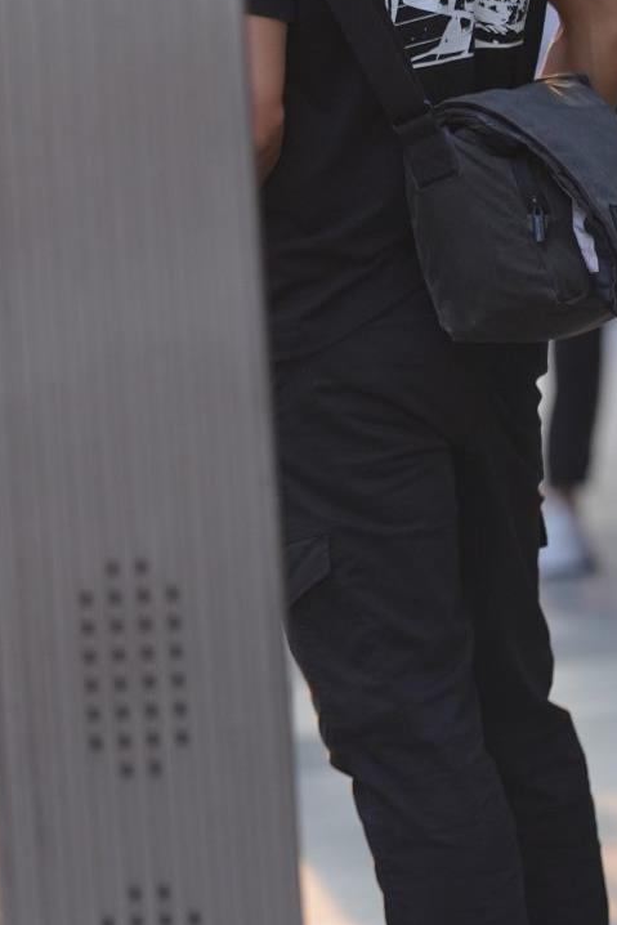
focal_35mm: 500
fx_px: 12847
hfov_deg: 2.7
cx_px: -247
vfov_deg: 4.1
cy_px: 25
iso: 500
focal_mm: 135
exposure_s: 1/500
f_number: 2.5
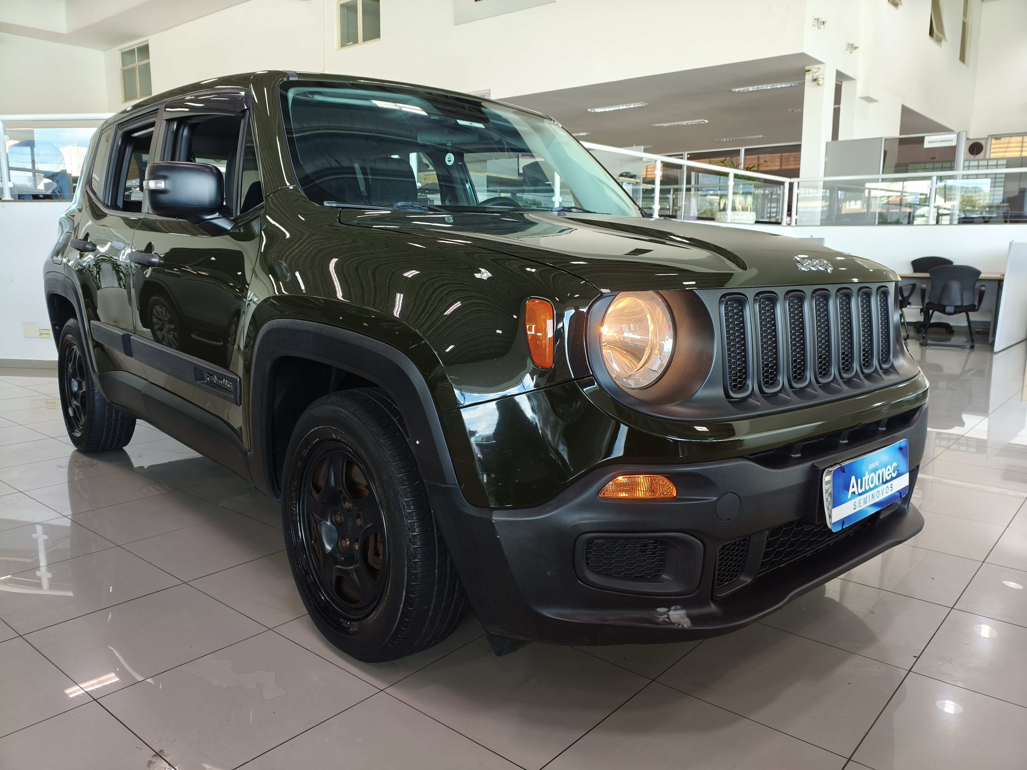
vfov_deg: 53.1
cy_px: 385
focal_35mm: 26
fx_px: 771
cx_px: 514
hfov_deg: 67.3
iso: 250
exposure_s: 1/60
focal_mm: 4.95
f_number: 1.5
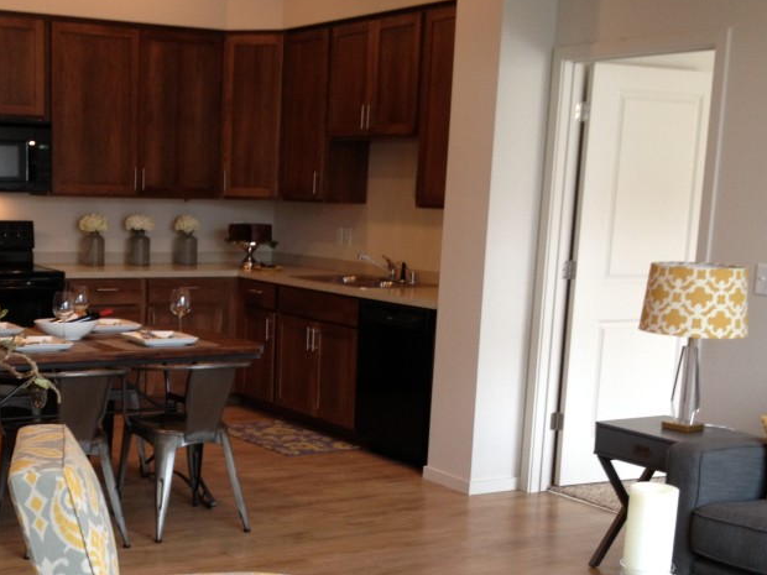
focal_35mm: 61
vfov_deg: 23.9
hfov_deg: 31.2
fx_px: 1352
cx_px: 209
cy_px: 404
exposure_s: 1/20
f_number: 2.4
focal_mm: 4.28
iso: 80
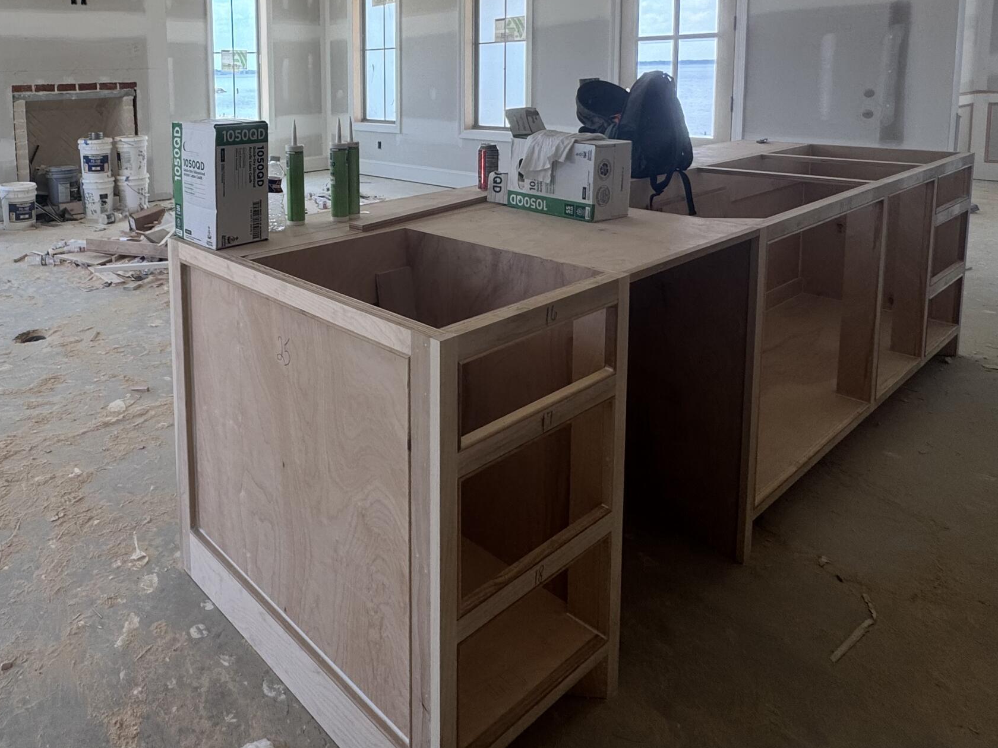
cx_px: 296
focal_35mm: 25
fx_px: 721
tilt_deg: -6.8
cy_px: 149
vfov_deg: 51.4
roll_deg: +1.2
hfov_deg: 66.6
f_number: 2.2
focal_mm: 2.22
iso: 40
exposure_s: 1/148
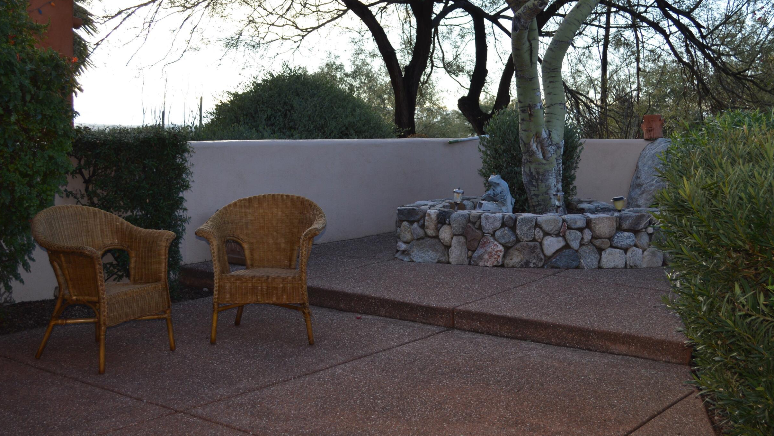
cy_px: 165
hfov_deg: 47.3
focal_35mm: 43
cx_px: 427
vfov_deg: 27.6
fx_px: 882
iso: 100
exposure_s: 1/200
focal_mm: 22
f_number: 4
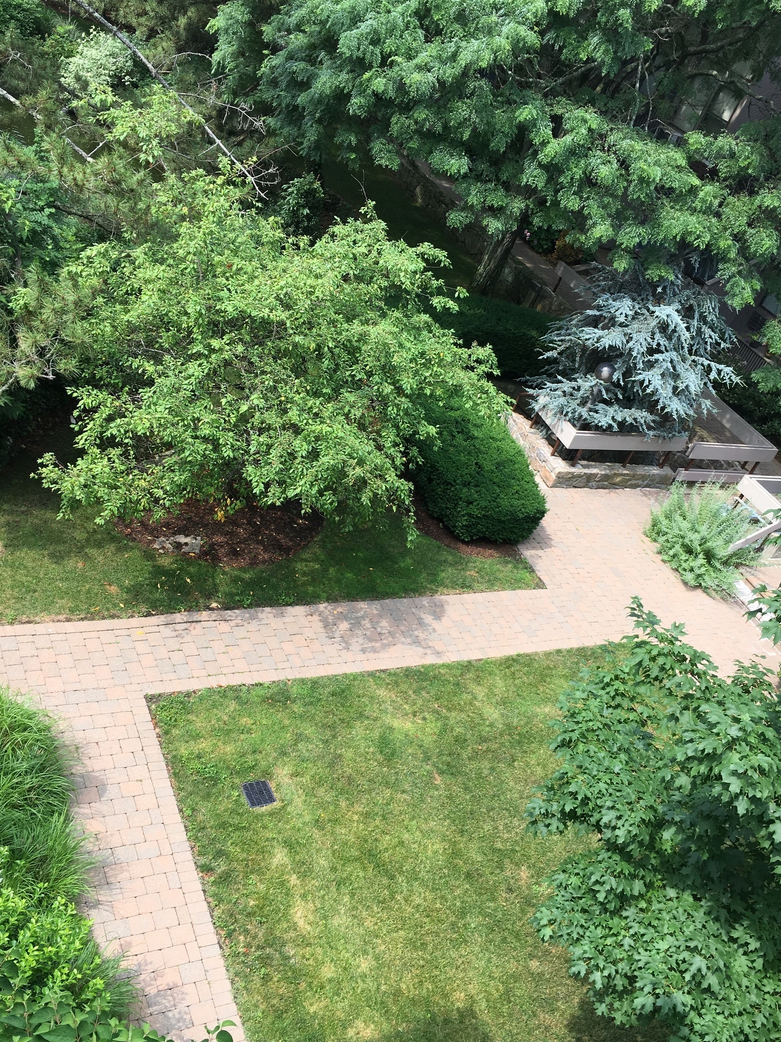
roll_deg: -22.6
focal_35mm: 32
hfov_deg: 44.2
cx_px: 377
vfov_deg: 56.8
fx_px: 963
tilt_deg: -33.8
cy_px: 538
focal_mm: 4.15
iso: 25
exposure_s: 1/610
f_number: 2.2
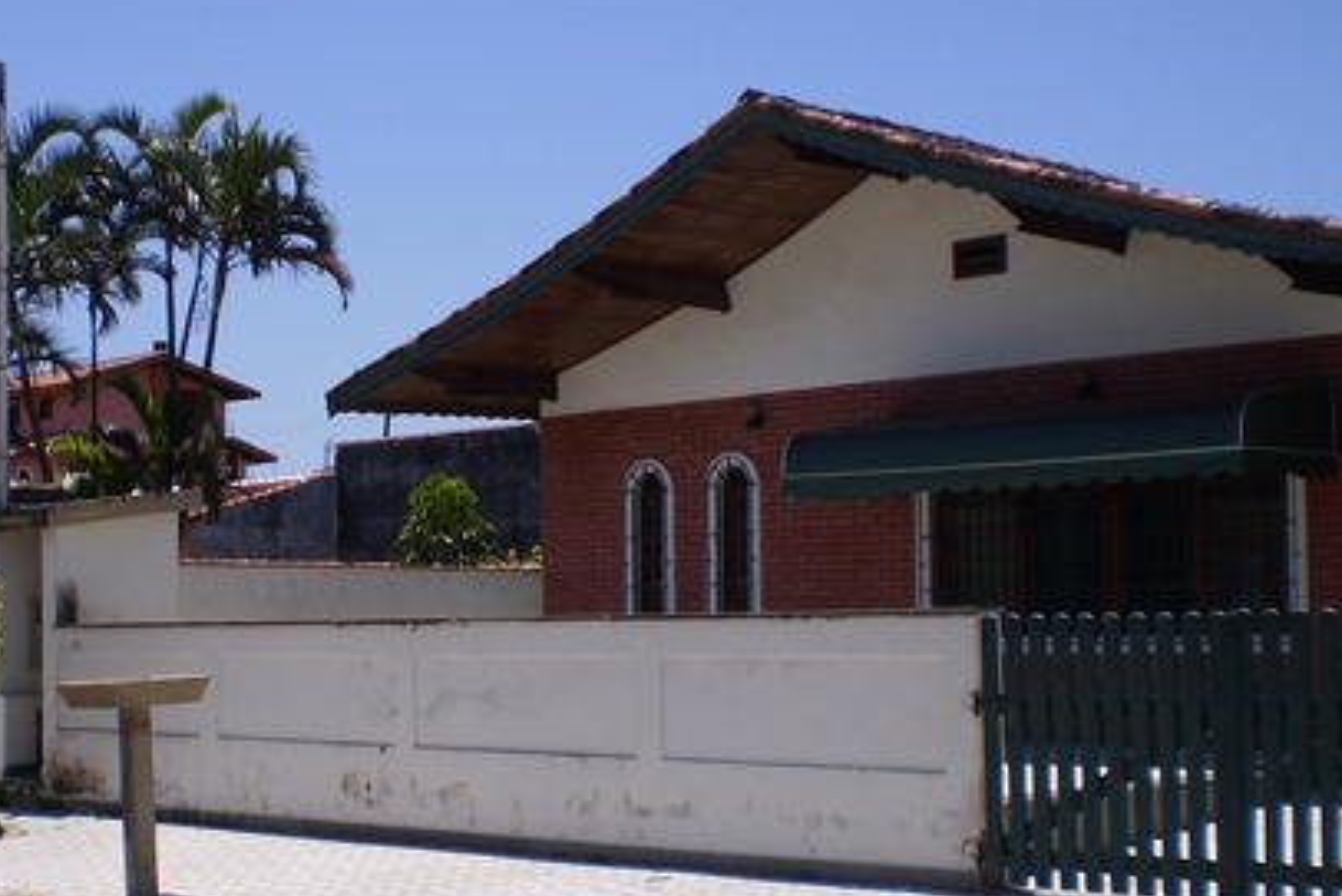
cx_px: 509
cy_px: 536
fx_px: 2200
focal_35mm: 59
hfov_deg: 33.8
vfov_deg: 23.0
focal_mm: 6.3
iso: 64
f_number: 4.6
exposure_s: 1/1250
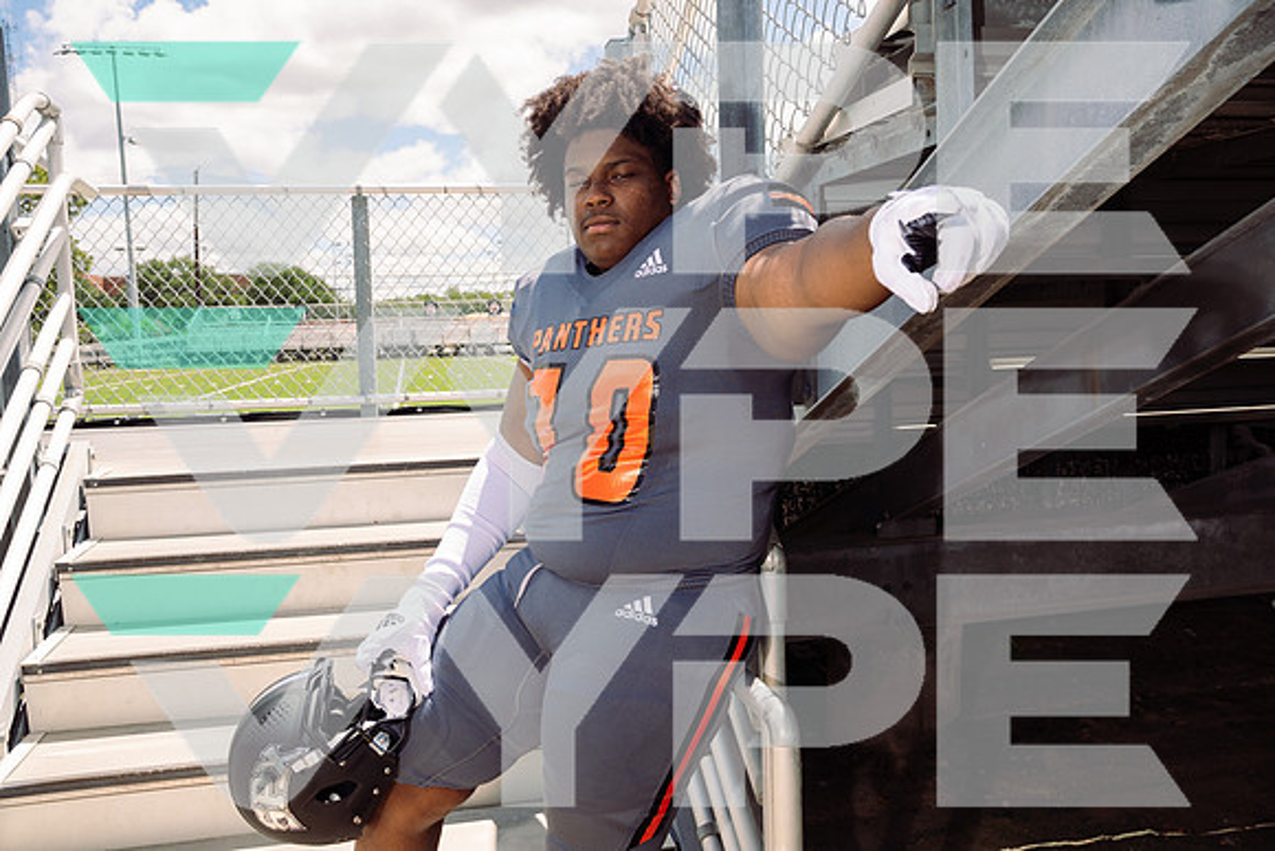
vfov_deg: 43.6
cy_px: 426
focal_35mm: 30
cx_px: 638
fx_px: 1063
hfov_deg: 61.9
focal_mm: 30
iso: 64
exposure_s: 1/250
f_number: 6.3
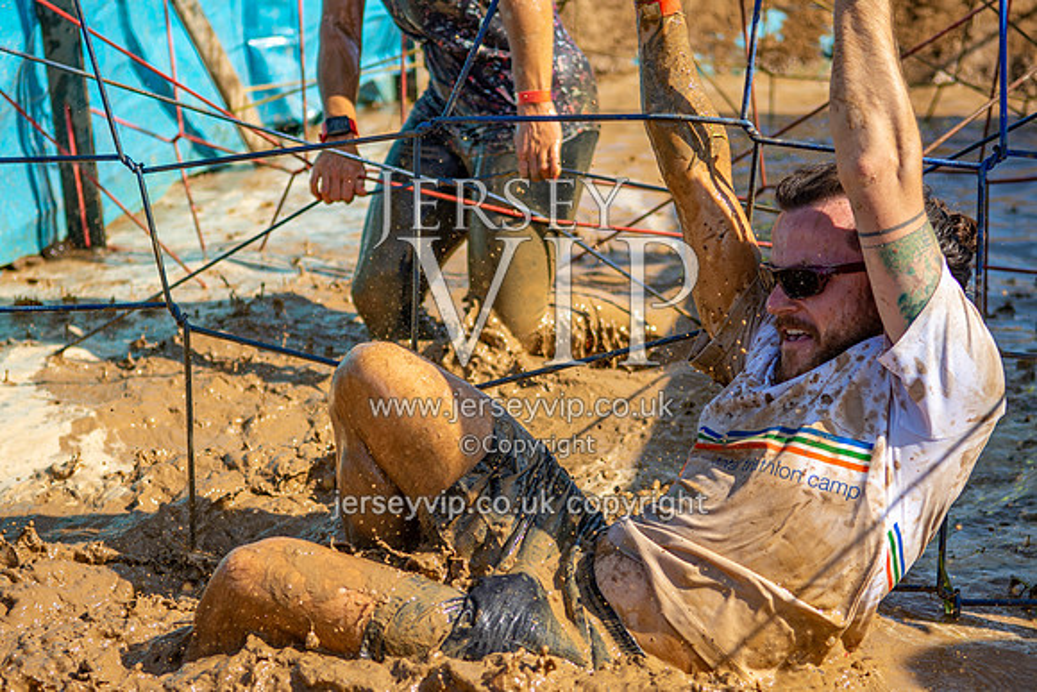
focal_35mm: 82
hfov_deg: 24.6
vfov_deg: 16.6
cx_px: 518
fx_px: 2377
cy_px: 346
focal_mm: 55
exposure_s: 1/2000
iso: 100
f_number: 3.2
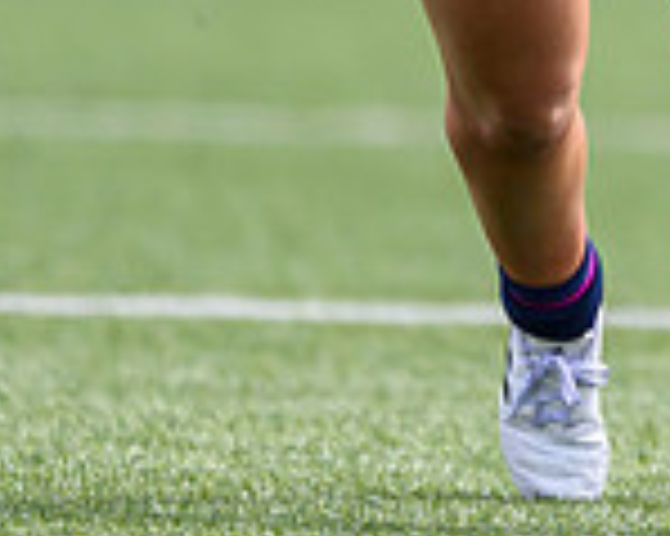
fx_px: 61233
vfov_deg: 0.5
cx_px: 842
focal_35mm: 3090
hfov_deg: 0.6
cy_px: -387
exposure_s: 1/2000
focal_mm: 560
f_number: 4
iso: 500
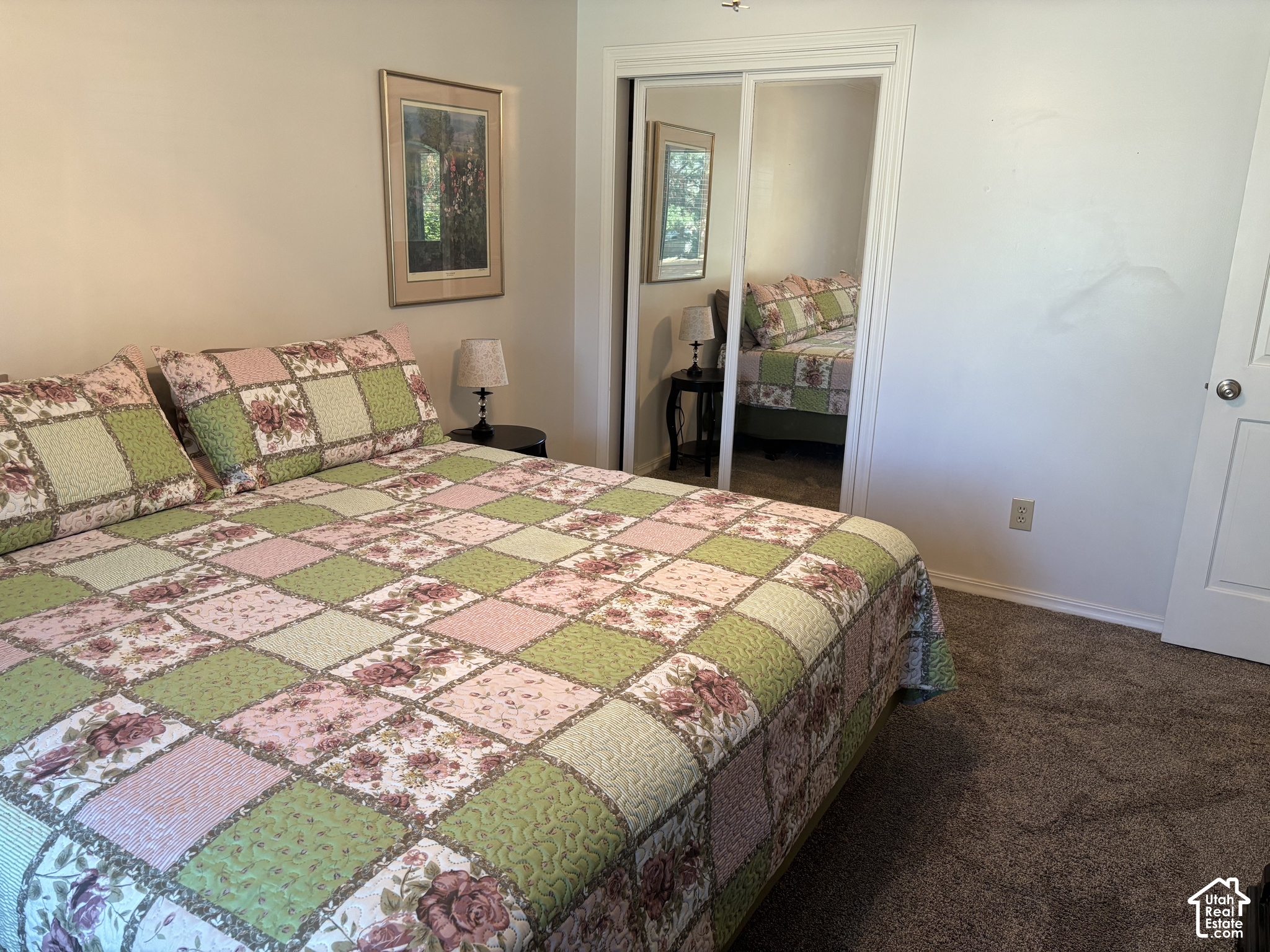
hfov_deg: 67.3
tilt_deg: -15.7
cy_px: 476
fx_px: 954
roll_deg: -1.9
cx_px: 635
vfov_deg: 53.1
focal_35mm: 26
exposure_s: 1/60
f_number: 1.6
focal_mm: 5.96
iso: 200
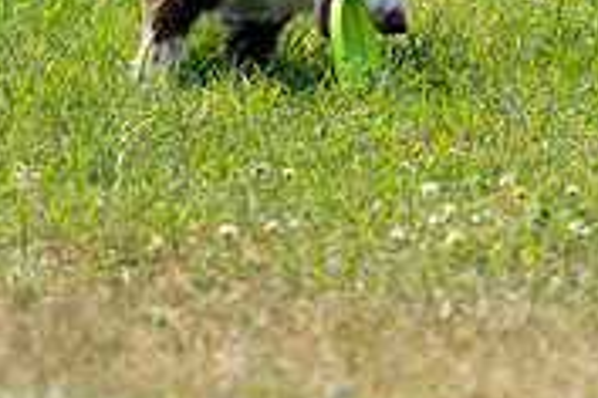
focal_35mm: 655
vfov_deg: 2.1
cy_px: -150
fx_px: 10879
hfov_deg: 3.1
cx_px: 375
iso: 1000
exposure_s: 1/4000
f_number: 5.6
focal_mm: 200
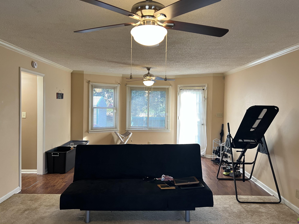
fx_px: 233
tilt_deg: -2.1
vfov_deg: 51.4
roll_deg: -1.3
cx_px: 152
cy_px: 109
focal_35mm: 27
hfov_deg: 65.3
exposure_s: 1/60
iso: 160
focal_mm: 5.7
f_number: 1.5
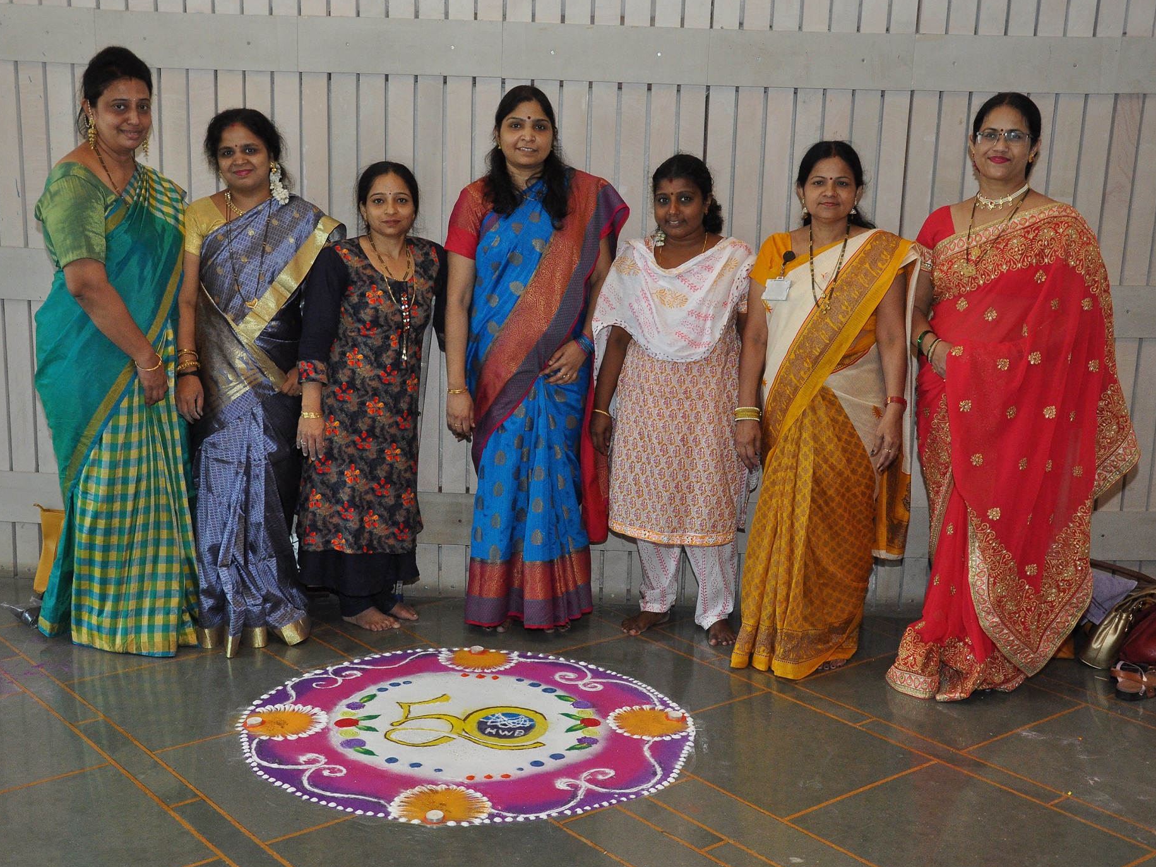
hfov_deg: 43.8
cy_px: 434
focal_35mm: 43
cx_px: 559
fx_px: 1436
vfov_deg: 33.6
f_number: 5.6
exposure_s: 1/125
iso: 1250
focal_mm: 26
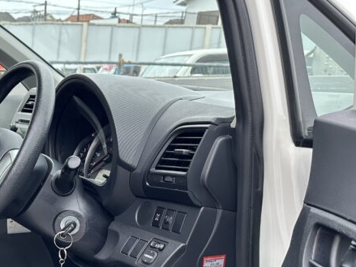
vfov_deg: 24.9
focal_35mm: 56
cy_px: 265
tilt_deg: -20.5
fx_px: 576
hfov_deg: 30.5
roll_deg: -1.2
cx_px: -41
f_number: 1.78
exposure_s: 1/580
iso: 80
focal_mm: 6.86
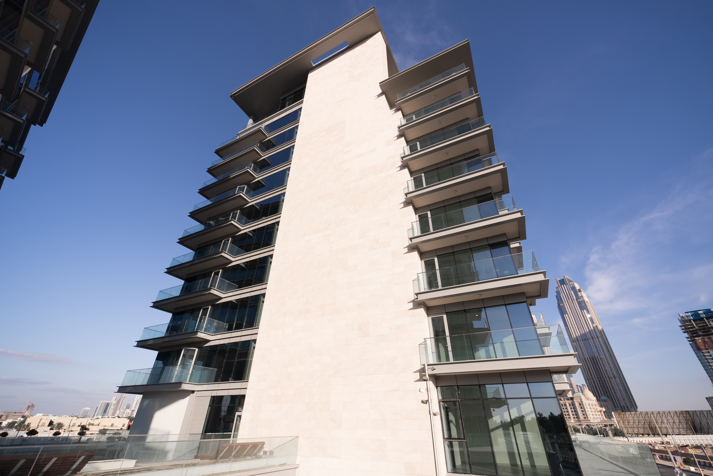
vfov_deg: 81.3
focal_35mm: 14
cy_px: 238
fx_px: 277
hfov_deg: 104.2
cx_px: 356
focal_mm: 14
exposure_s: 1/2000
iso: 640
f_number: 5.6
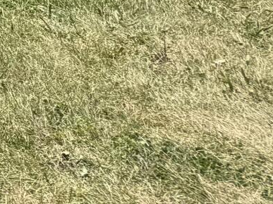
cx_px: -739
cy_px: -501
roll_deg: -0.5
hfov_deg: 7.9
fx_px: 1466
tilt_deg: +1.1
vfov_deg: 6.8
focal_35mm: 186
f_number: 1.78
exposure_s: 1/4405
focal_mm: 6.76
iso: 80
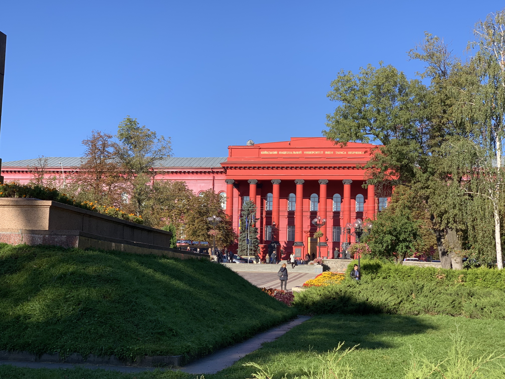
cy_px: 190
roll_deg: -1.7
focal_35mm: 52
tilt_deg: +8.2
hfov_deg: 36.8
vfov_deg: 28.0
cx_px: 252
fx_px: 759
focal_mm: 6
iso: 16
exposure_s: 1/705
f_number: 2.4
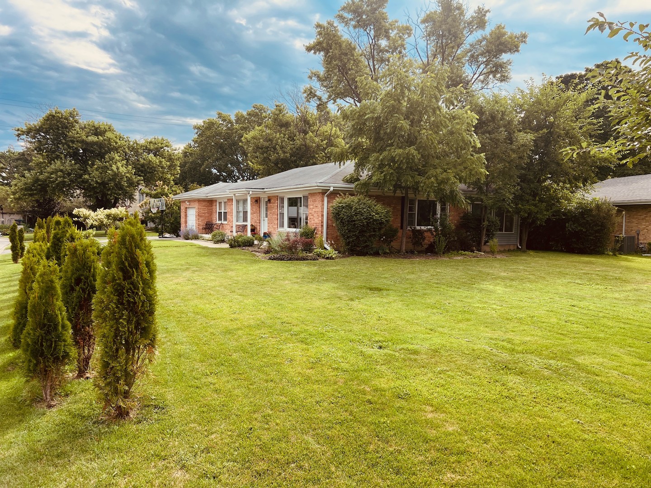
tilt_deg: -3.4
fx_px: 489
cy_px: 244
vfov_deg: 53.1
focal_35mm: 26
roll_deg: -0.6
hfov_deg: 67.3
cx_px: 326
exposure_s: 1/1645
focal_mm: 5.7
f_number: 1.5
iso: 50
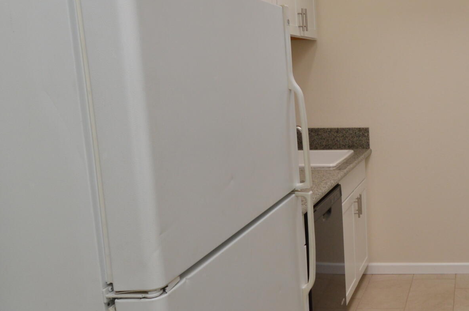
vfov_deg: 34.9
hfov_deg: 43.7
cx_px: 464
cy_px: 128
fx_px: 495
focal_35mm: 38
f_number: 5.6
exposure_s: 1/125
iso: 320
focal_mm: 10
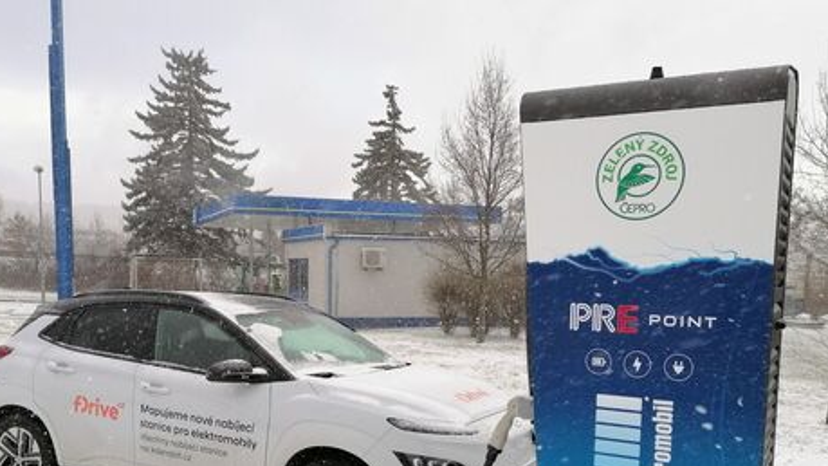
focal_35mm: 37
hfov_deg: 54.0
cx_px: 390
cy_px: 350
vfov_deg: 31.4
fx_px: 812
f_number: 1.8
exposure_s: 1/431
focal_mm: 5.3
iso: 50
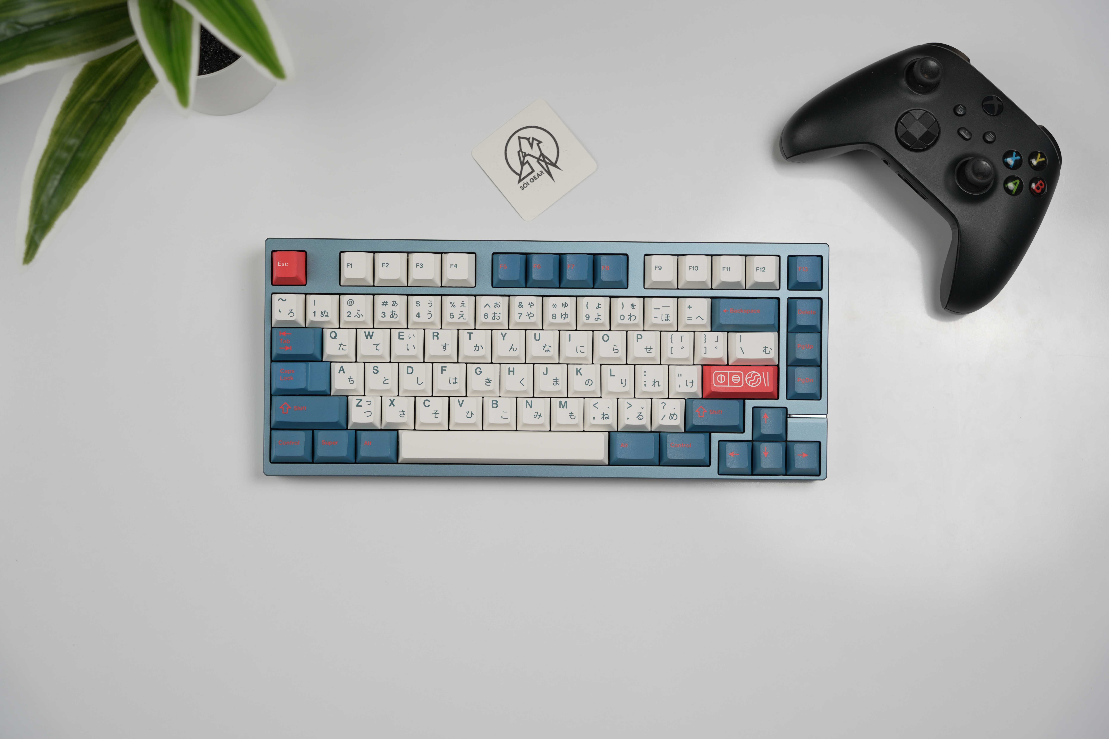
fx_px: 1525
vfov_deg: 27.3
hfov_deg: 40.0
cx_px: 554
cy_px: 370
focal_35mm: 50
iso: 125
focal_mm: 49.5
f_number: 5
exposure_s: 1/60
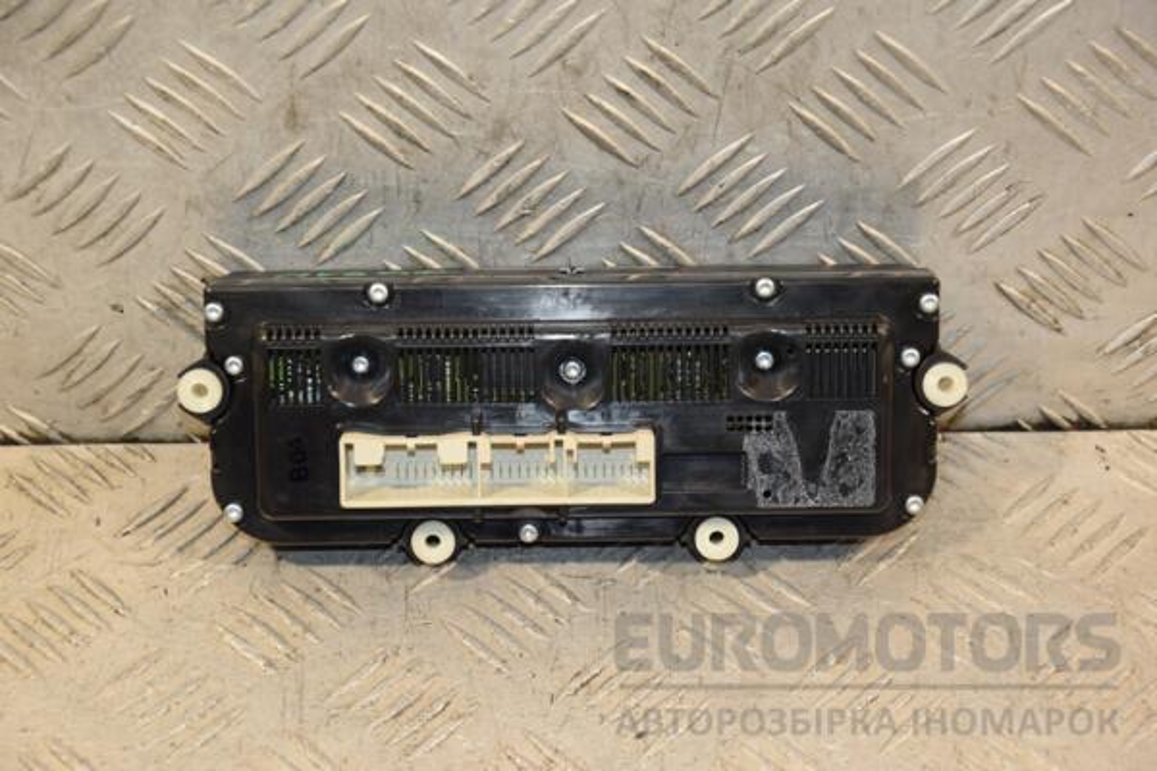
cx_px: 578
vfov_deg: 14.7
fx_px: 2989
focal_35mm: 93
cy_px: 386
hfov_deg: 21.9
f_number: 5.3
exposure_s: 1/125
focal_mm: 62
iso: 800
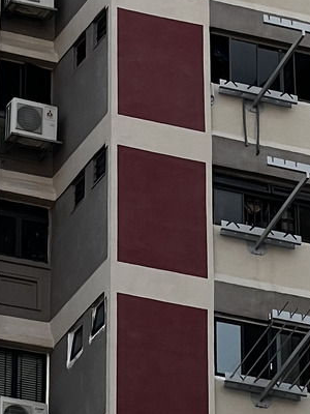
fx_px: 3678
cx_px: 350
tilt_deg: +36.3
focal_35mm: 308
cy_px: -378
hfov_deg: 4.8
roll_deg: +2.9
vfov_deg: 6.3
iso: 32
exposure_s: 1/889
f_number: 2.8
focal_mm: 9
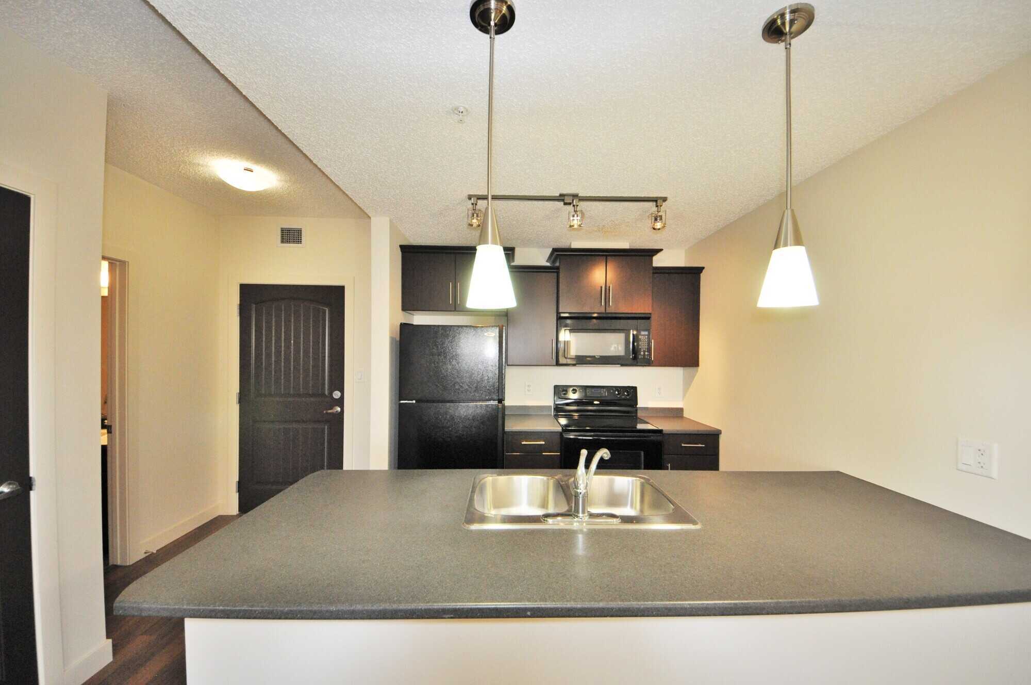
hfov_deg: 112.7
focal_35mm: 12
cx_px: 516
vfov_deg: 89.8
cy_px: 342
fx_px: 343
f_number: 4.5
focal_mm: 8
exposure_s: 1/125
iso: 800
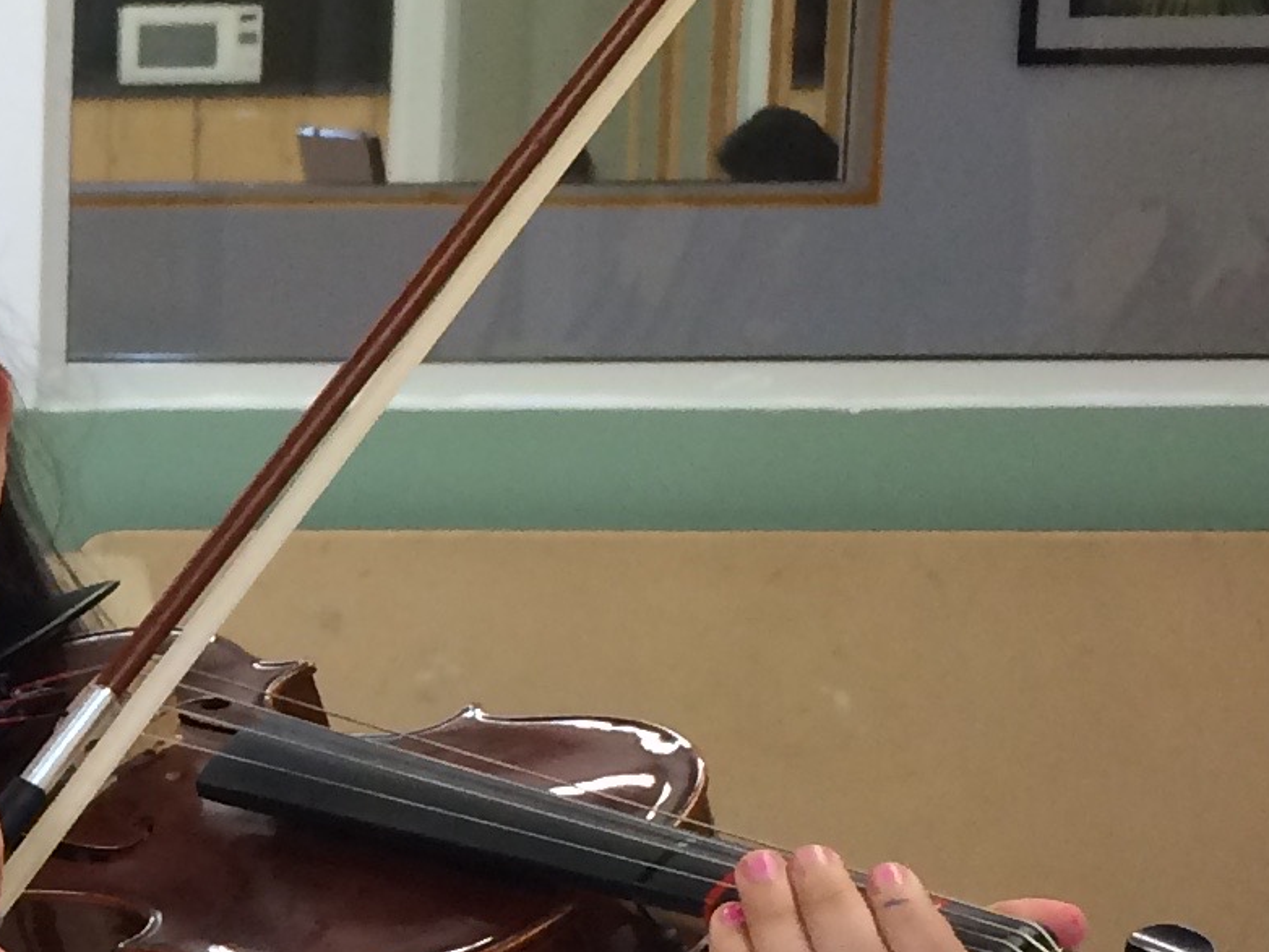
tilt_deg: -9.3
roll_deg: +1.5
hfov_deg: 15.3
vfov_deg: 12.2
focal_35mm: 121
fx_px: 4437
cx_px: -514
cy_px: 850
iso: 100
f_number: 2.2
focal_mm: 4.15
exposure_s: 1/30
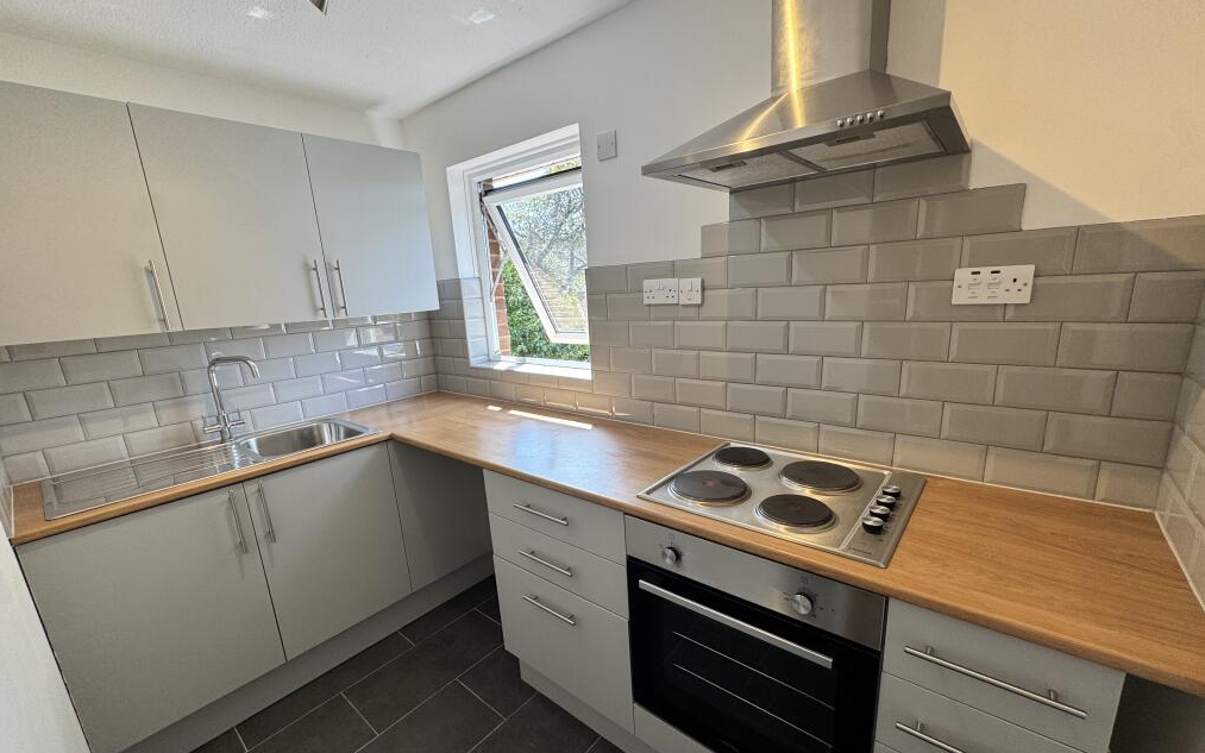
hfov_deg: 101.5
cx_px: 607
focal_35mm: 15
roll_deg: +3.2
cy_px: 402
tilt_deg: -13.6
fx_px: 493
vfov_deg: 74.7
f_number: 2.2
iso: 64
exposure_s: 1/100
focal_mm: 2.22
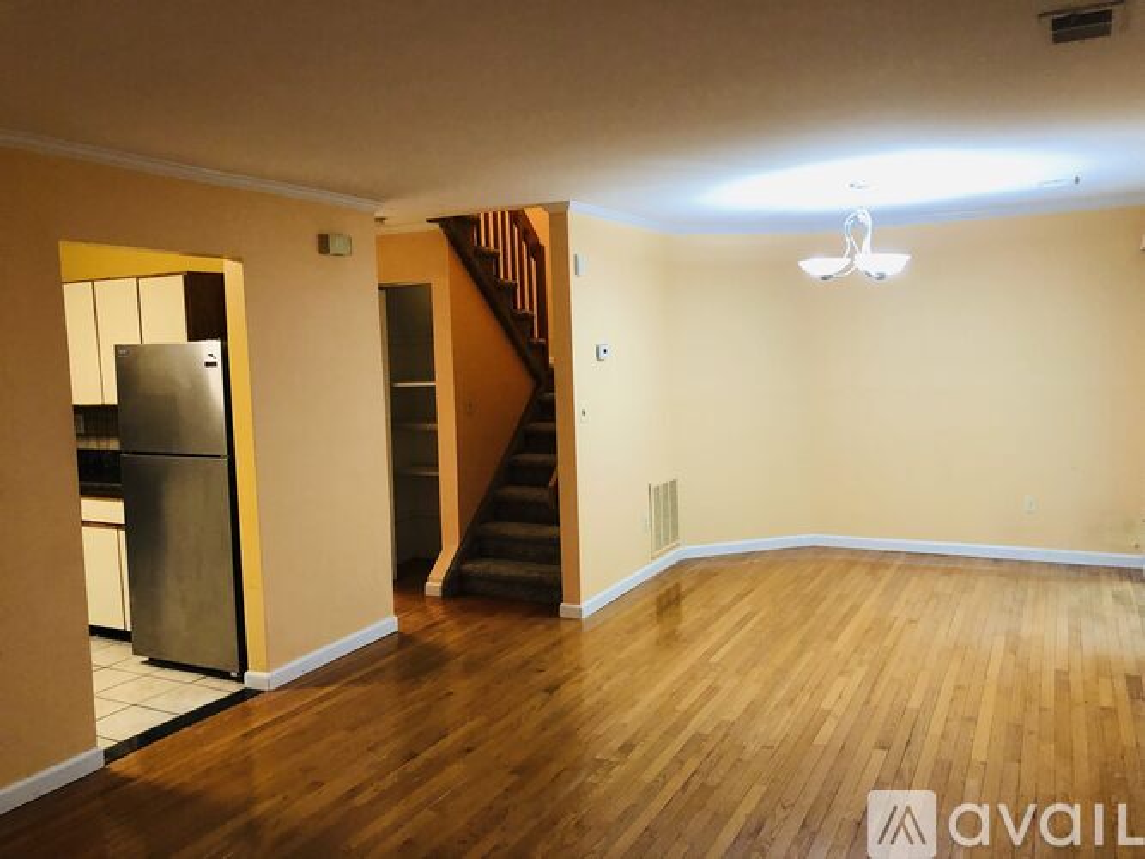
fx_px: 926
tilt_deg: -7.9
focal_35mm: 28
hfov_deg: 63.5
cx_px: 572
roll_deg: +1.8
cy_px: 430
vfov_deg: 49.7
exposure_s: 1/15
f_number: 1.8
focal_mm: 3.99
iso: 100
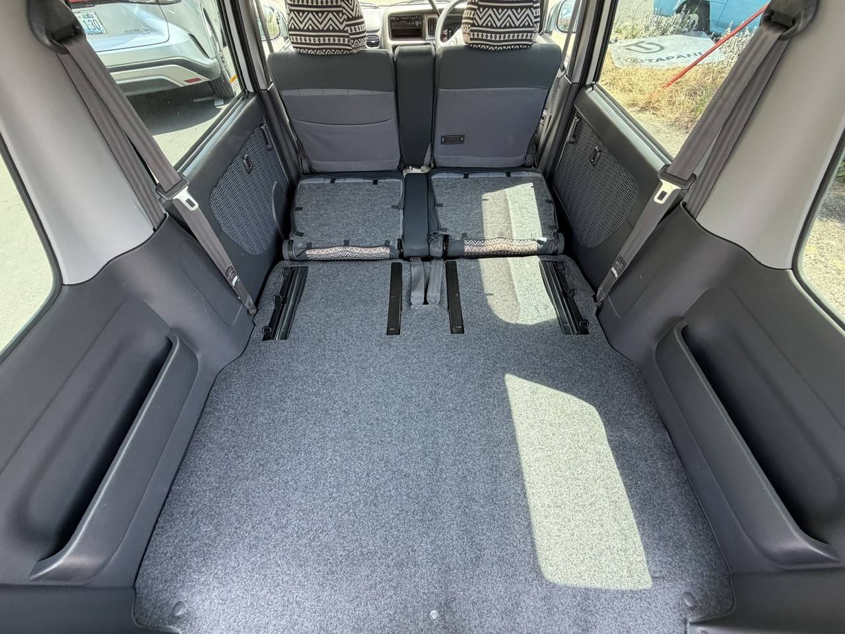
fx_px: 342
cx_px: 422
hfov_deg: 102.1
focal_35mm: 14
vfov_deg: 85.7
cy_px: 317
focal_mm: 2.22
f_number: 2.2
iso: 200
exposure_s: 1/121
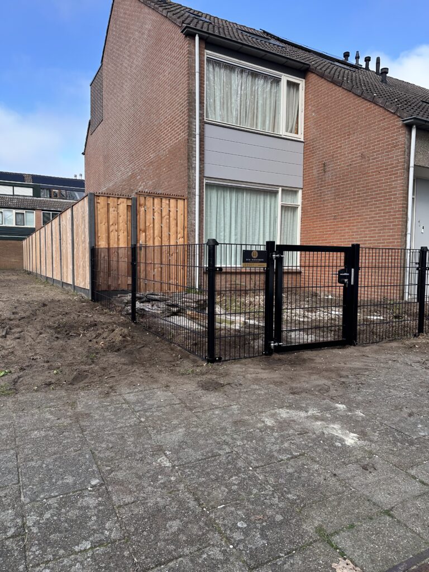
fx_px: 397
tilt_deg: -3.8
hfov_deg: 56.8
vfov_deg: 71.6
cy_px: 286
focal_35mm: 24
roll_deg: -0.3
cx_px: 214
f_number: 1.78
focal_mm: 6.86
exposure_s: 1/1321
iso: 80
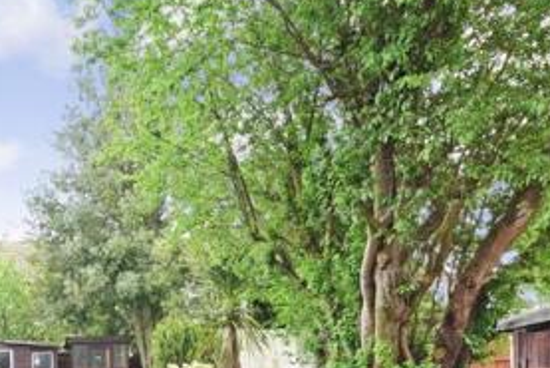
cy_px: 377
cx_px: 34
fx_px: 706
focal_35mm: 46
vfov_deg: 27.3
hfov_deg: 38.9
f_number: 18
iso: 400
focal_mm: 13
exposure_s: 1/40
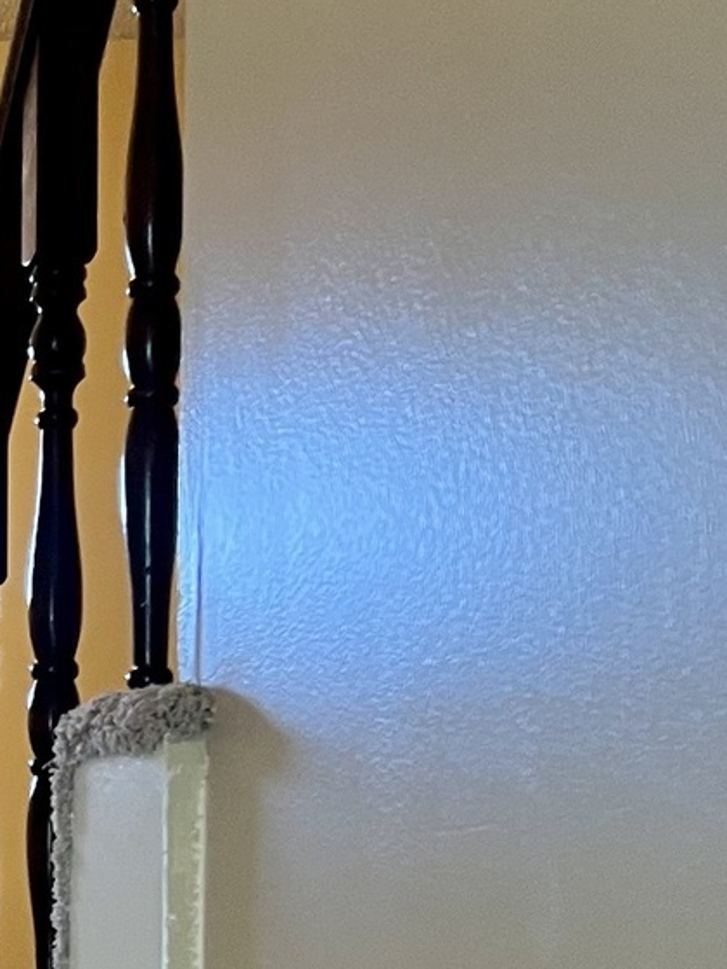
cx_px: -703
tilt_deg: -2.4
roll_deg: +0.5
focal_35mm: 107
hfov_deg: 12.3
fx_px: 2996
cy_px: 1031
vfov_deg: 17.8
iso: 200
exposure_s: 1/60
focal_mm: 5.7
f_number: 1.5
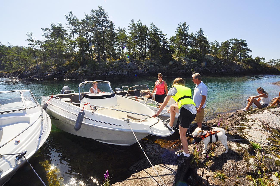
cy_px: 93
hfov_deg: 90.1
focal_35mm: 18
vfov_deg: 67.2
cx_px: 140
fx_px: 140
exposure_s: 1/200
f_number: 22
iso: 400
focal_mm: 12
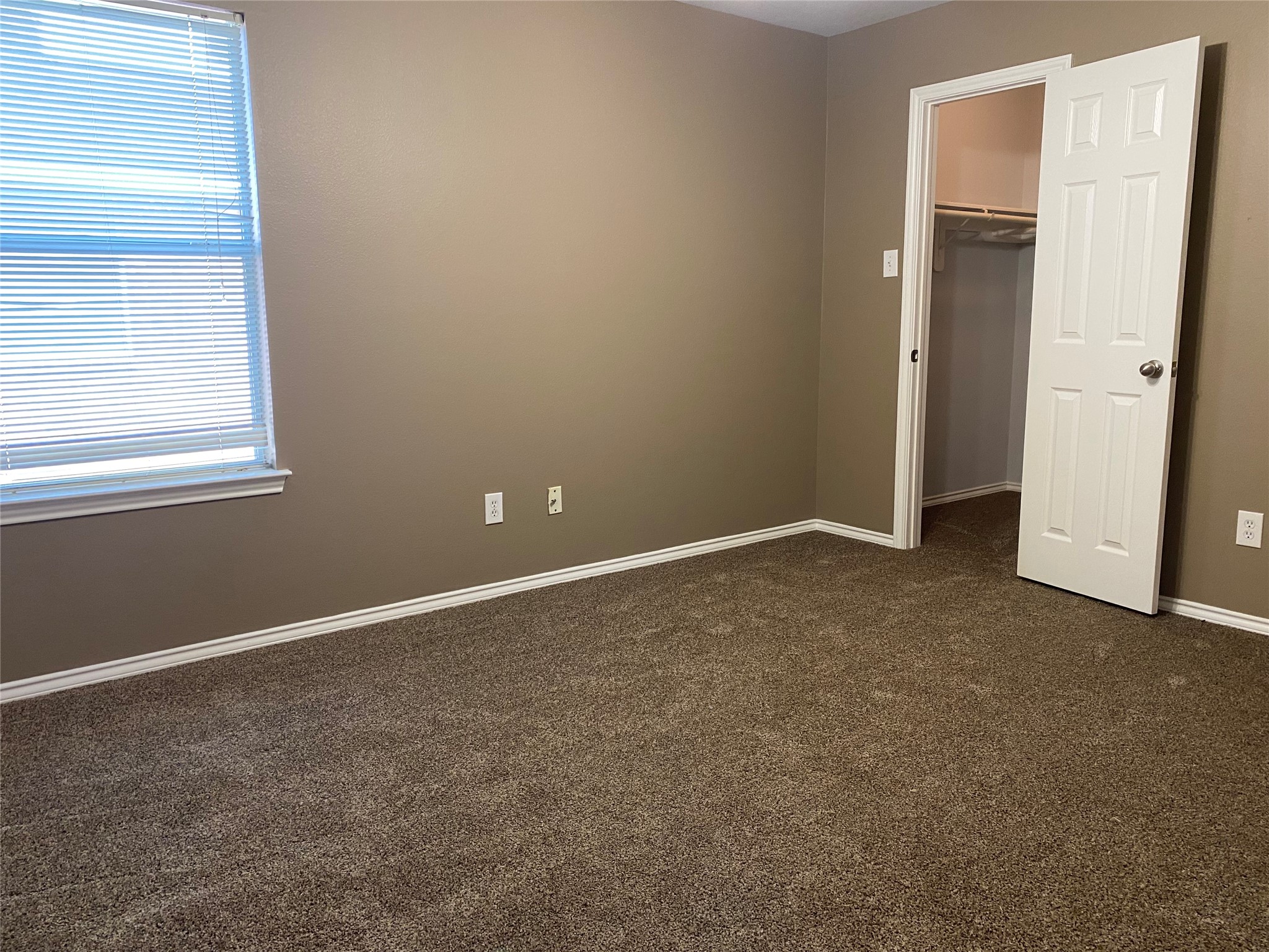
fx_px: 953
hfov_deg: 67.3
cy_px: 476
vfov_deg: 53.1
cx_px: 634
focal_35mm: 26
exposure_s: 1/60
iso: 160
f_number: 1.8
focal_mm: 4.25
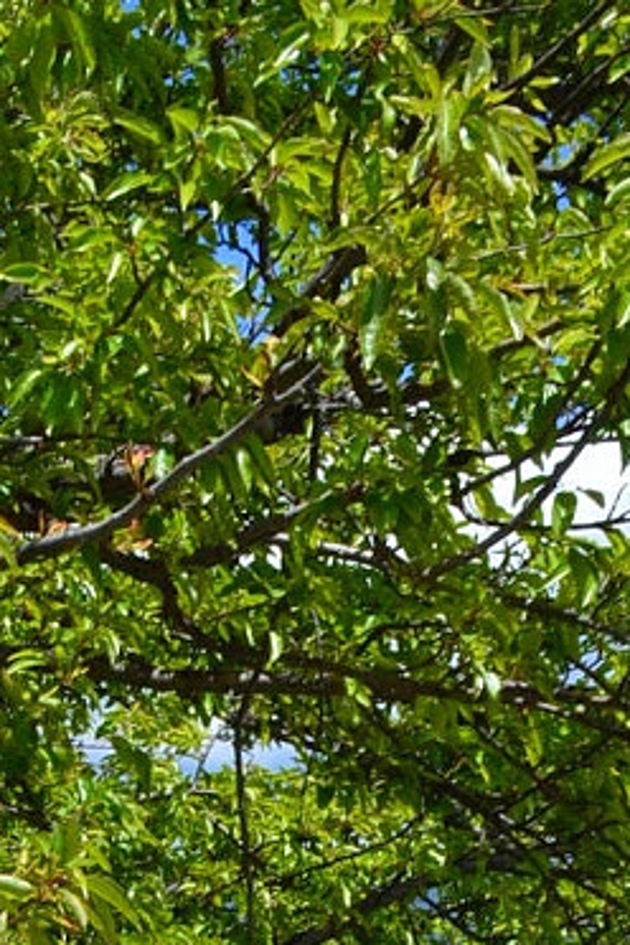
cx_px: -325
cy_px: 1720
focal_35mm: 116
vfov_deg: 15.2
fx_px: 3045
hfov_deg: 11.3
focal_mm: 18
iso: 400
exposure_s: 1/400
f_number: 11
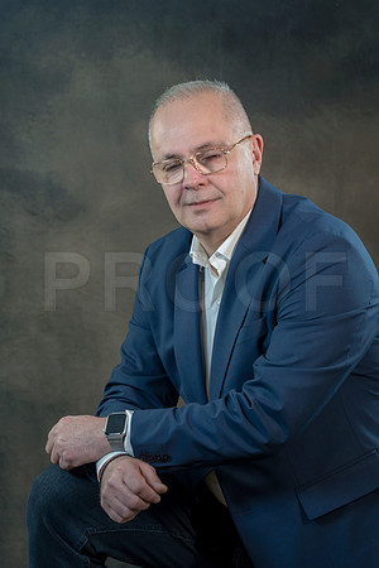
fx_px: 1658
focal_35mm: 105
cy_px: 284
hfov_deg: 13.0
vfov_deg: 19.5
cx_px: 190
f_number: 5
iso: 250
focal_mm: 105
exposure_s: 1/100
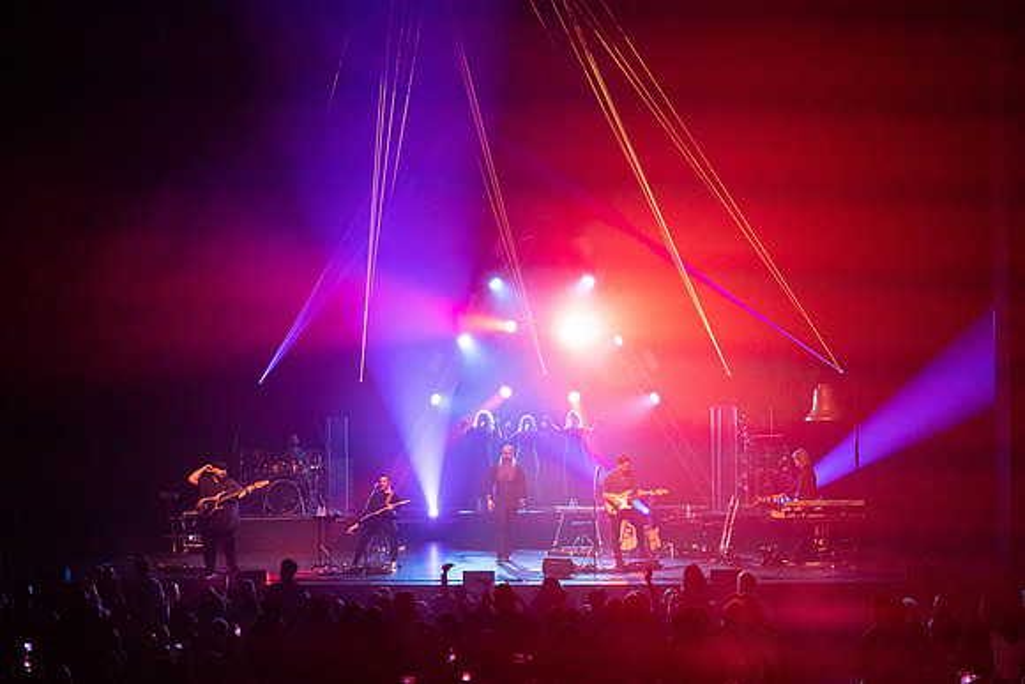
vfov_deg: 18.7
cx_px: 512
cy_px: 342
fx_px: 2072
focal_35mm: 73
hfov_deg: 27.8
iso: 8000
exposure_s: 1/250
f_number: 5.6
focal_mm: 70
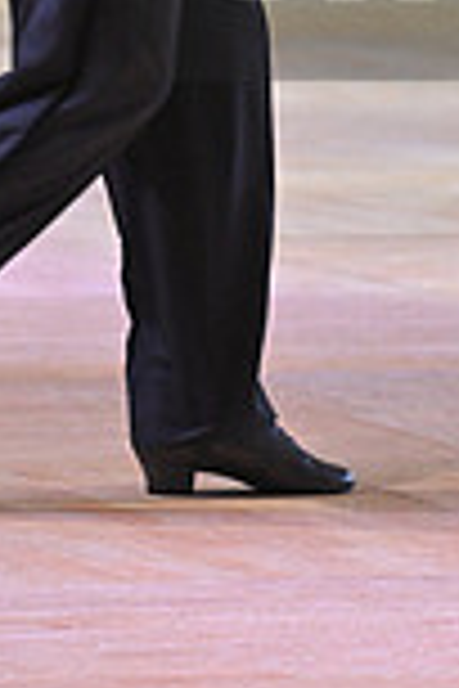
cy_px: -67
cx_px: 754
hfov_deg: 3.0
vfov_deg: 4.5
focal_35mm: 461
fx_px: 8816
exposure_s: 1/250
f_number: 4
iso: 2000
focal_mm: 122
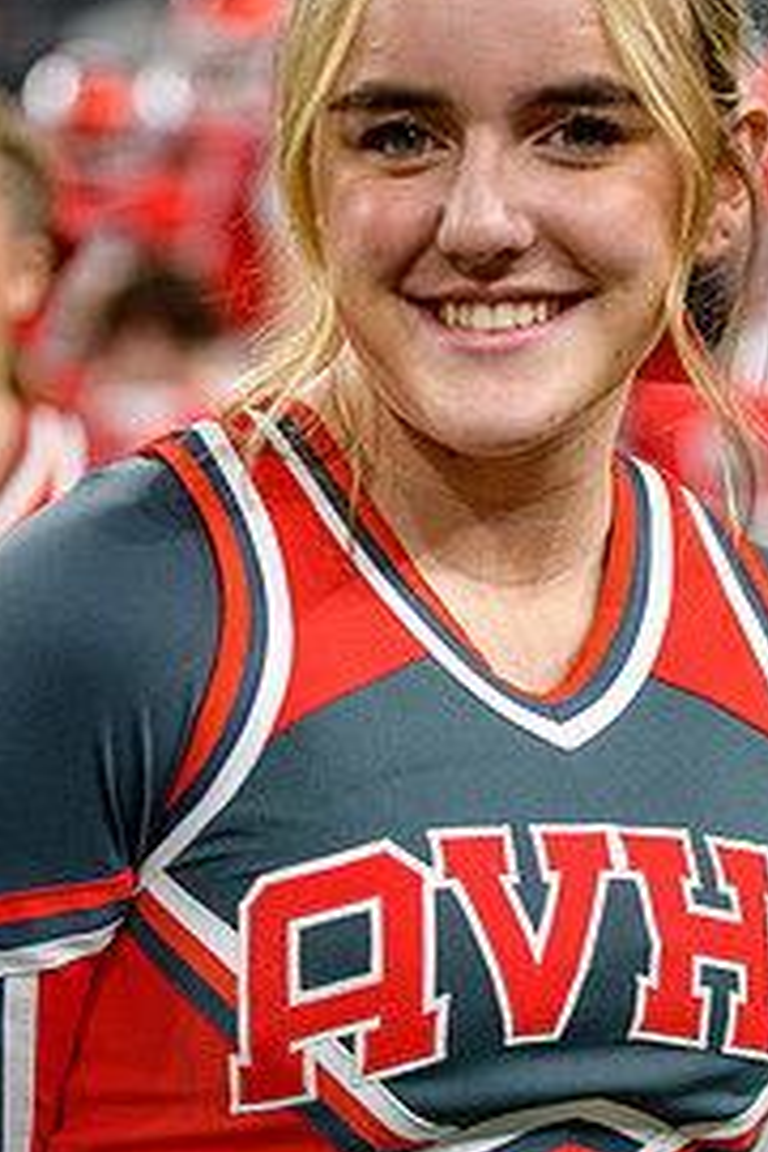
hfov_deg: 11.0
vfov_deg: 16.4
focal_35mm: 125
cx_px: 397
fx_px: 4000
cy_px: 589
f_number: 2.8
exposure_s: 1/400
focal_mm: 75
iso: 1000
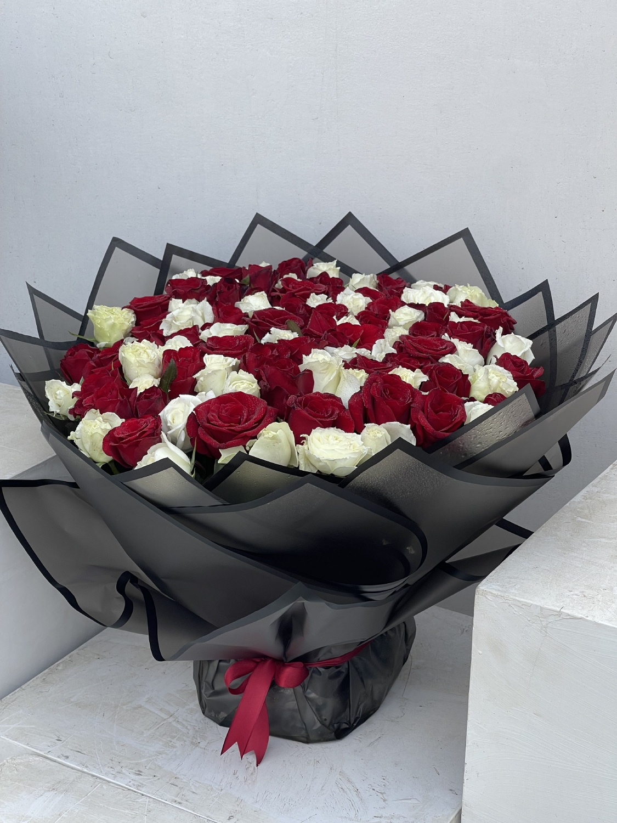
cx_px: 308
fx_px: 1521
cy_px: 412
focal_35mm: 64
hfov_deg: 22.9
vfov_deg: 30.3
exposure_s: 1/317
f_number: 2.2
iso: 20
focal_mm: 7.5
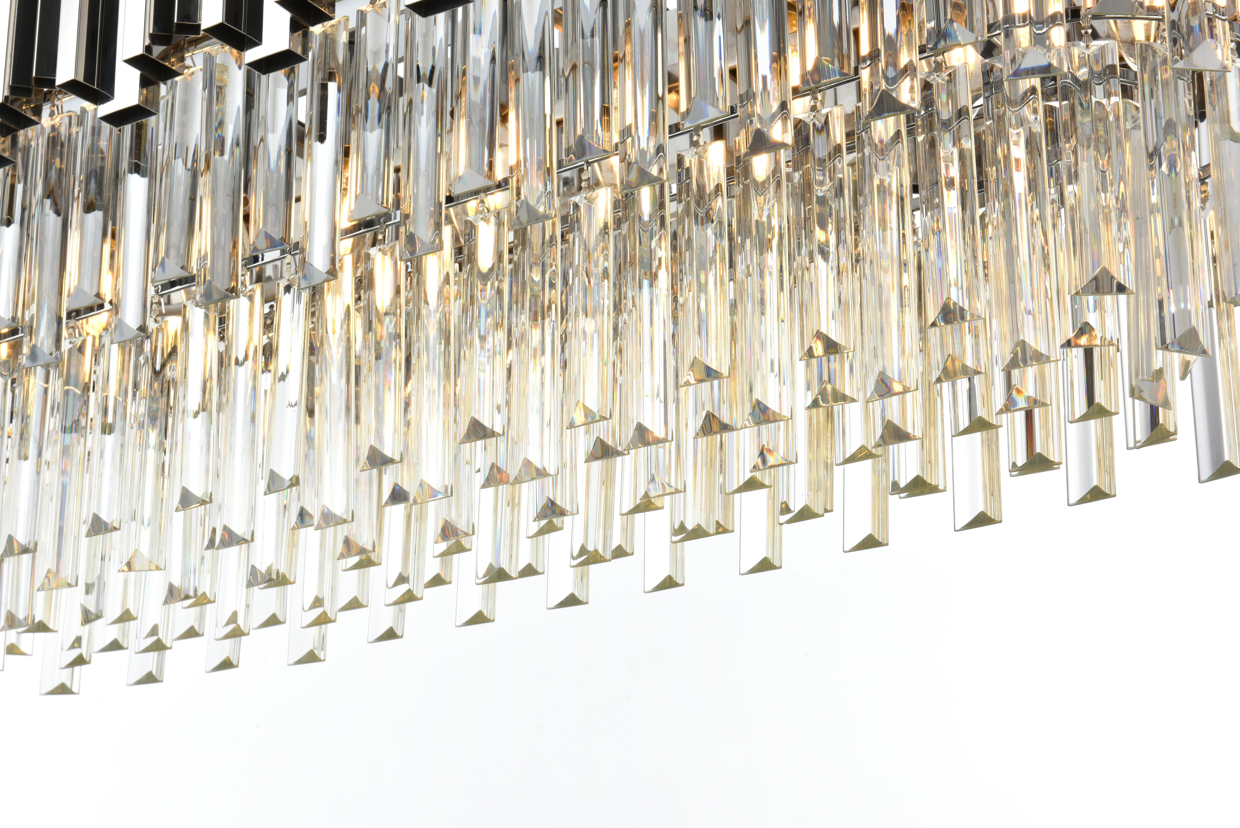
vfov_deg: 18.2
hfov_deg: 27.0
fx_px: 2584
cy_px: 442
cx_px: 578
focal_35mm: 75
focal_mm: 70
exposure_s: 1/10
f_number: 22
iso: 100
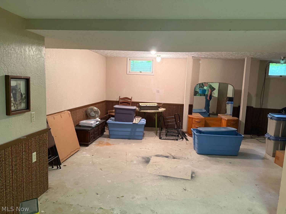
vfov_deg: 56.8
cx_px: 143
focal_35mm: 24
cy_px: 107
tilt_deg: -7.0
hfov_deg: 71.6
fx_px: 198
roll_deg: -3.0
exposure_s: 1/40
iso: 640
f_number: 1.78
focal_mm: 6.76
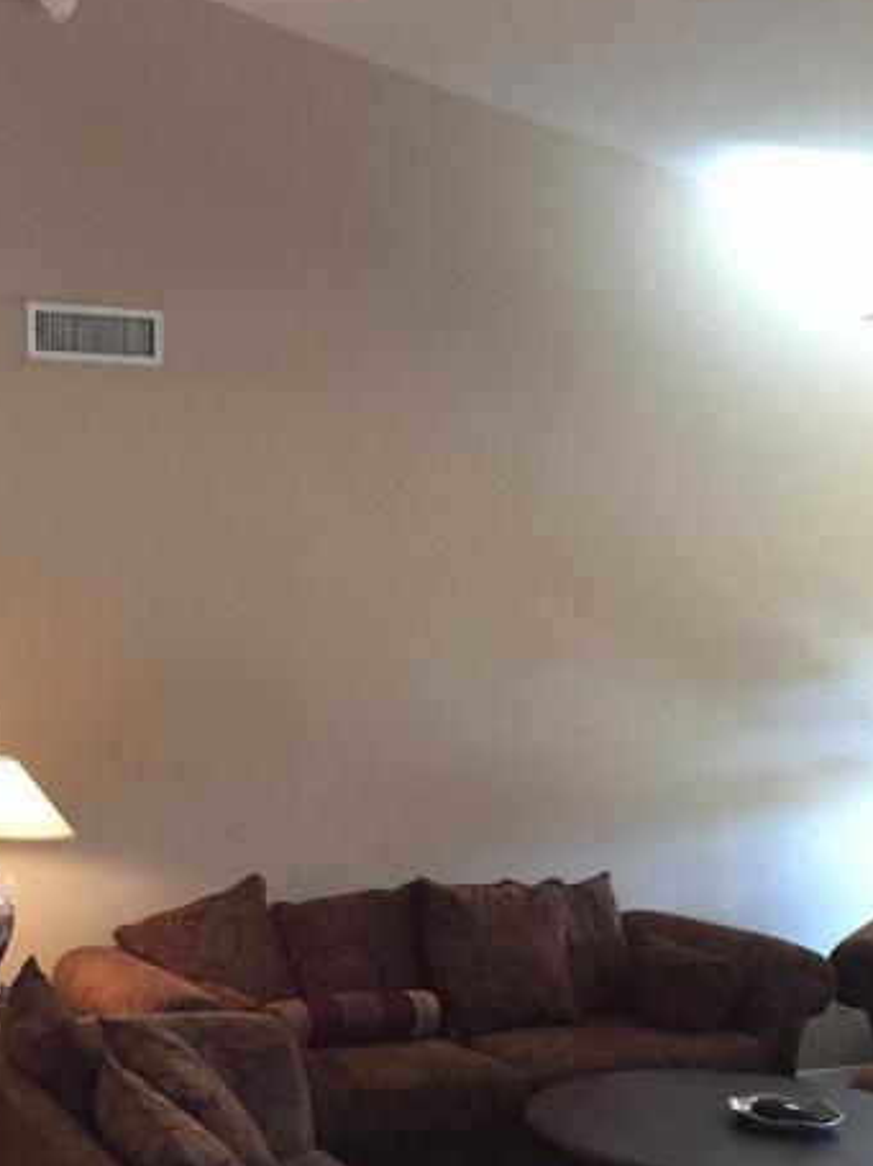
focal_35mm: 49
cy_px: 741
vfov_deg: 38.6
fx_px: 1648
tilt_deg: -1.5
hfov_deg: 29.0
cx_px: 164
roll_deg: +0.9
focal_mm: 4.15
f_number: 2.2
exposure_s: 1/30
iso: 160
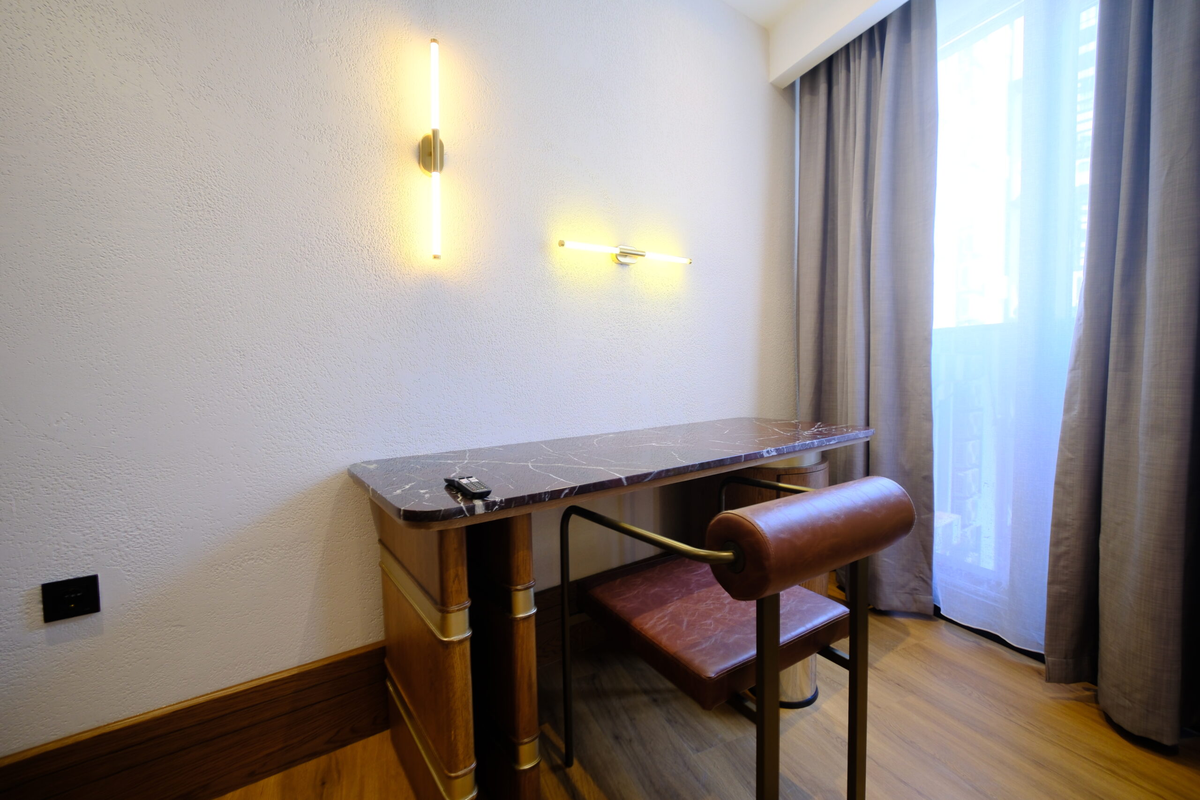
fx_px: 467
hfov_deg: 104.3
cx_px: 600
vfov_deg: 81.2
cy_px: 400
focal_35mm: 14
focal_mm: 9
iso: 640
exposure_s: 1/40
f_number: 2.8
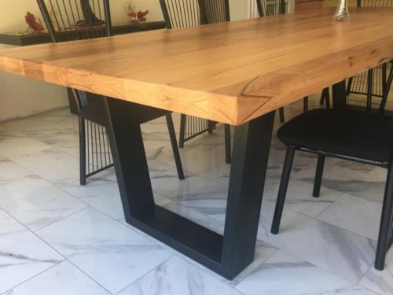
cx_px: 196
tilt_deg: -20.5
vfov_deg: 48.2
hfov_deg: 61.7
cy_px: 148
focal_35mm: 29
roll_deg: +2.9
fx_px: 329
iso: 25
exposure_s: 1/33
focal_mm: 4.15
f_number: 2.2
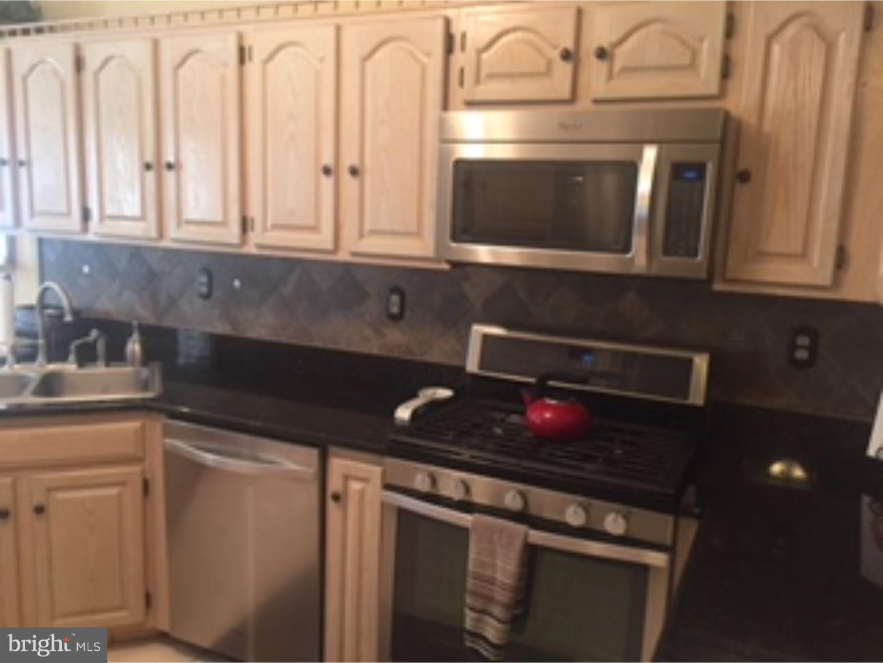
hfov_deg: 61.7
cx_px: 442
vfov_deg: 48.2
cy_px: 332
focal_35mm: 29
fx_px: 740
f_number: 2.2
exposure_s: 1/30
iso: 100
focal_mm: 4.15
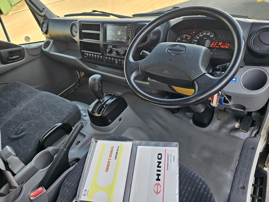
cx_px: 134
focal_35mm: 23
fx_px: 179
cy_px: 101
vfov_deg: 58.9
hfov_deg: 73.9
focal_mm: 6.3
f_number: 1.7
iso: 64
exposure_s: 1/100
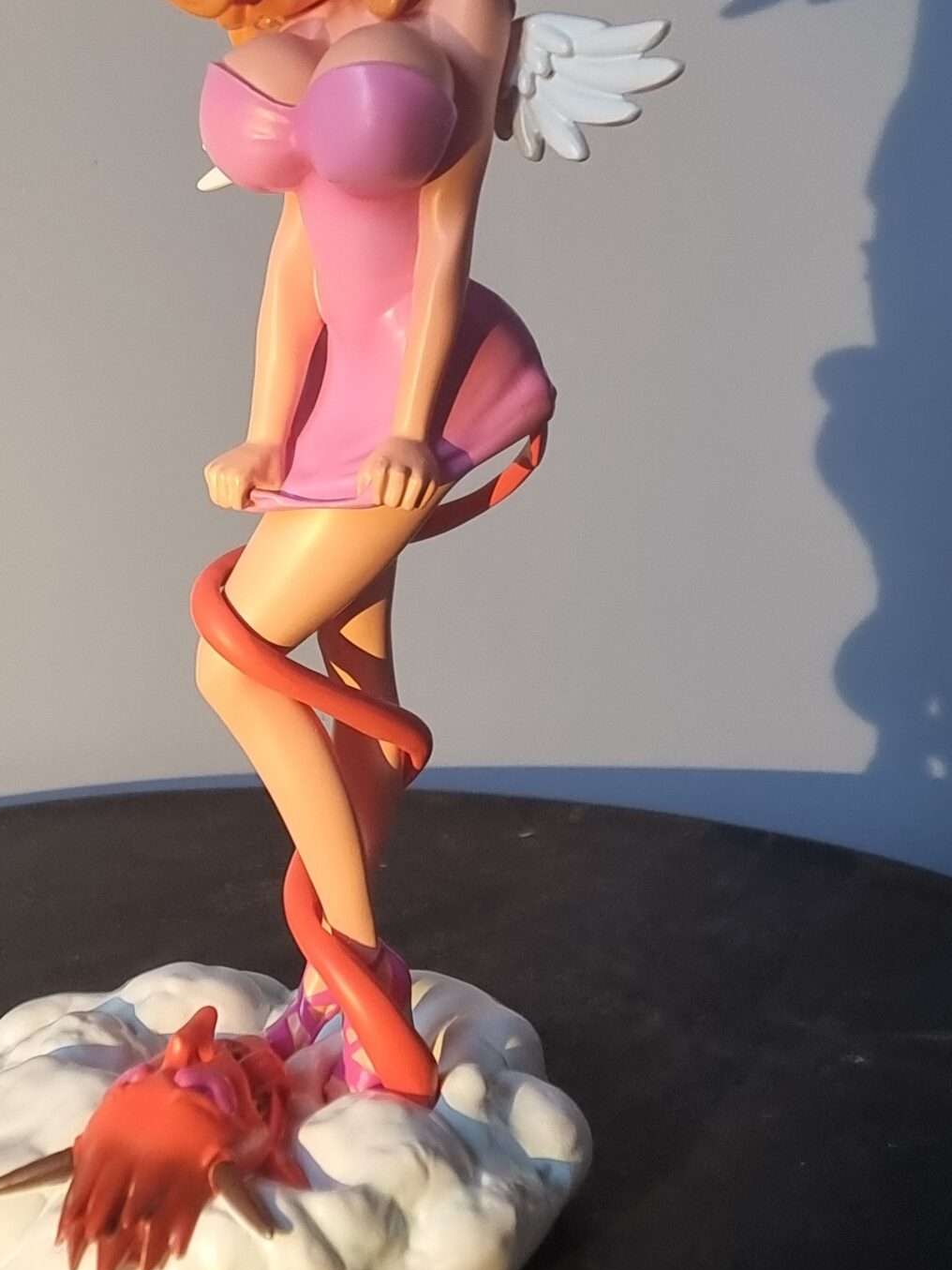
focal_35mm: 34
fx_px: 1247
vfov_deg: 53.7
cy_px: 525
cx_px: 345
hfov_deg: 41.4
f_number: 1.8
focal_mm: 6.7
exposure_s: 1/100
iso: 160
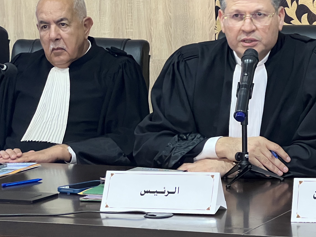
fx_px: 1251
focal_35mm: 137
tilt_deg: -6.6
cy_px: 116
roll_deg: +1.6
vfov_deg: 10.8
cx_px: 255
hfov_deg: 14.3
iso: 640
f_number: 2.8
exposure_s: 1/34
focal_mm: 9
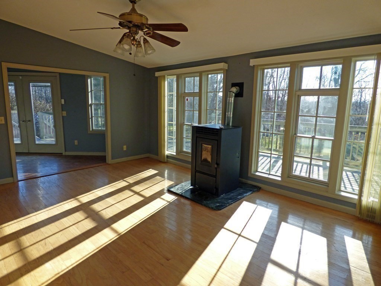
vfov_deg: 66.0
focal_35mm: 20
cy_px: 143
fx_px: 220
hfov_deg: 81.7
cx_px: 190
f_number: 2.8
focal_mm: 3.58
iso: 100
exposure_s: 1/200
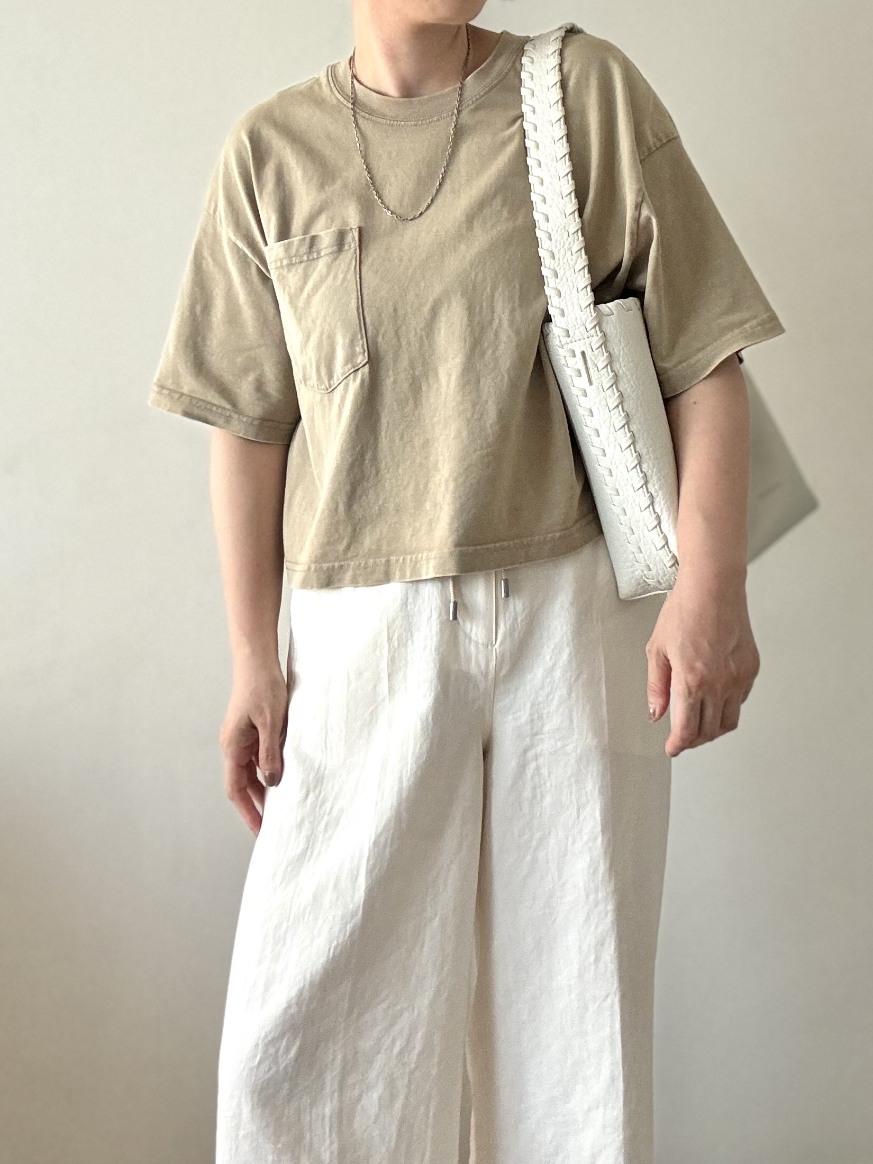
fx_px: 1009
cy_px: 582
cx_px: 436
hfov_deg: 46.8
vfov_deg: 60.0
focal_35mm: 30
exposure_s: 1/60
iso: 200
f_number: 1.9
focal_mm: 2.69
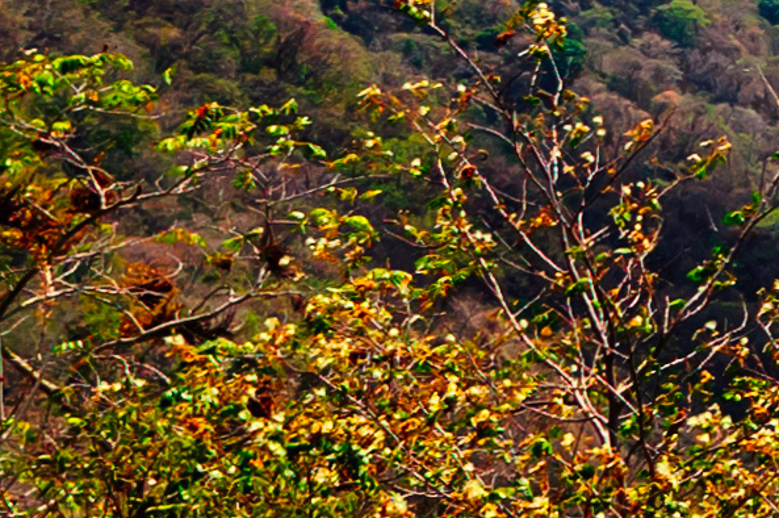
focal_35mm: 213
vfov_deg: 6.4
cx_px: 2231
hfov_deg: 8.3
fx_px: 4604
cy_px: -10
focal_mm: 20
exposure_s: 1/640
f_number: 5.6
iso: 100
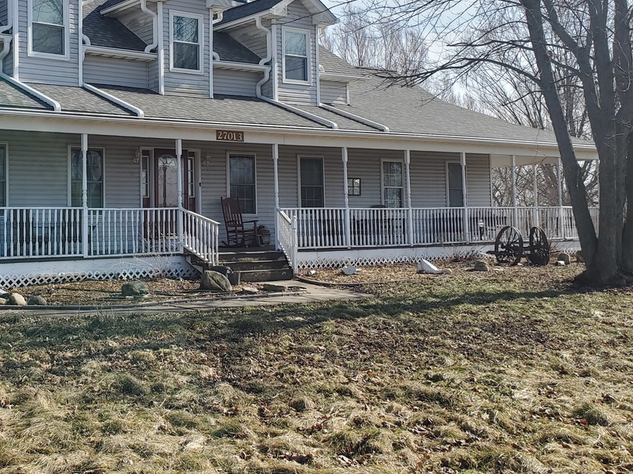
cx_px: 156
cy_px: 156
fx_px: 859
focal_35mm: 47
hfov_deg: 39.3
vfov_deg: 30.6
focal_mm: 4.3
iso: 50
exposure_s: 1/1096
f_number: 2.4
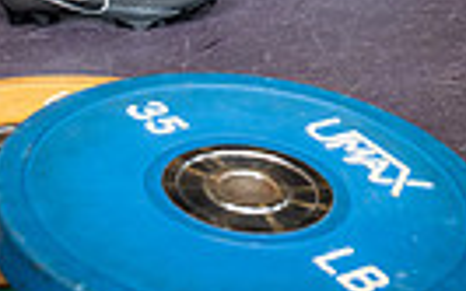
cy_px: -438
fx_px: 1752
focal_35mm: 138
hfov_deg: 15.2
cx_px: 214
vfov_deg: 8.6
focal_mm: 40
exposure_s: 1/250
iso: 500
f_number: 5.6
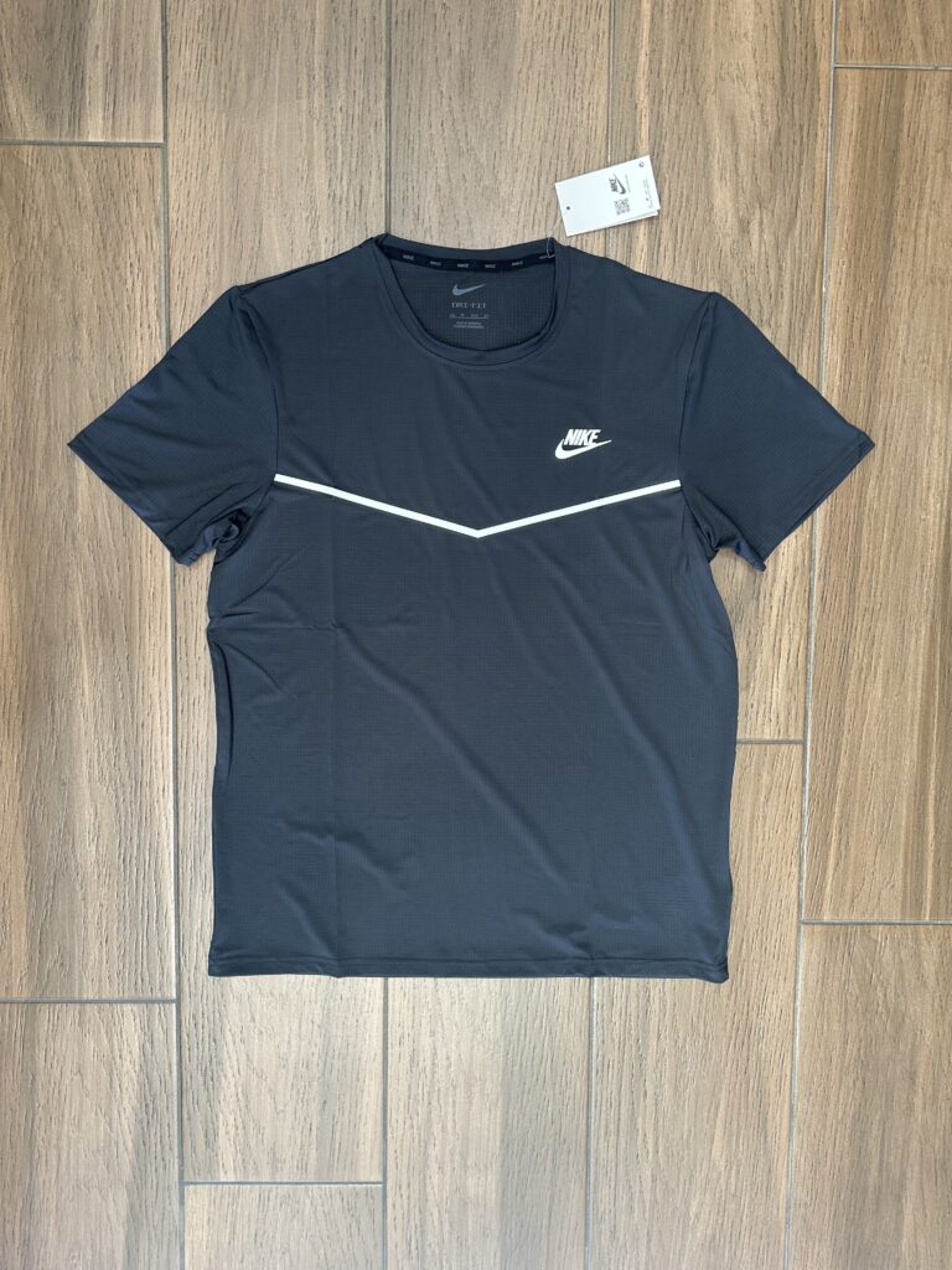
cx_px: 476
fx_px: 880
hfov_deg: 56.8
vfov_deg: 71.6
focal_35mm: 24
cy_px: 635
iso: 125
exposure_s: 1/50
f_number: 1.78
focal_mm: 6.86
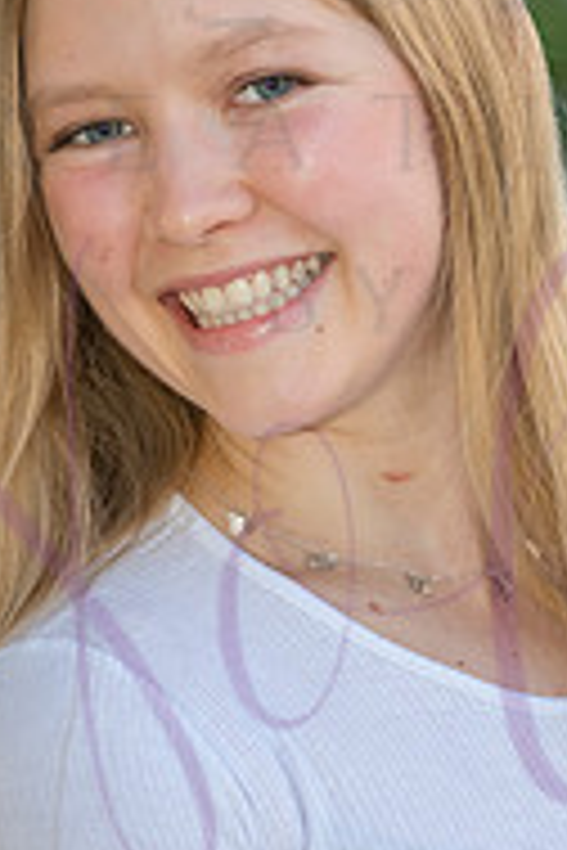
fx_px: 5173
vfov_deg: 9.4
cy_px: 292
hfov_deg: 6.3
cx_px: 400
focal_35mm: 219
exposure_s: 1/320
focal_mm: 92
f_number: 5.6
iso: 400
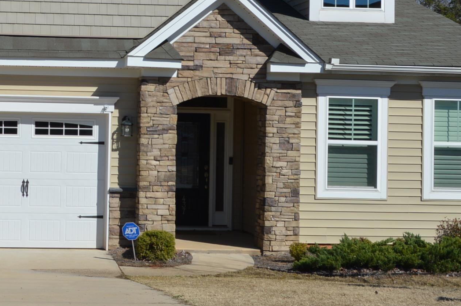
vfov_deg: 17.2
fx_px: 1010
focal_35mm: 79
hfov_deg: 25.2
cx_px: 75
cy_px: 102
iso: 100
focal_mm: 22
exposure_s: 1/320
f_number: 9
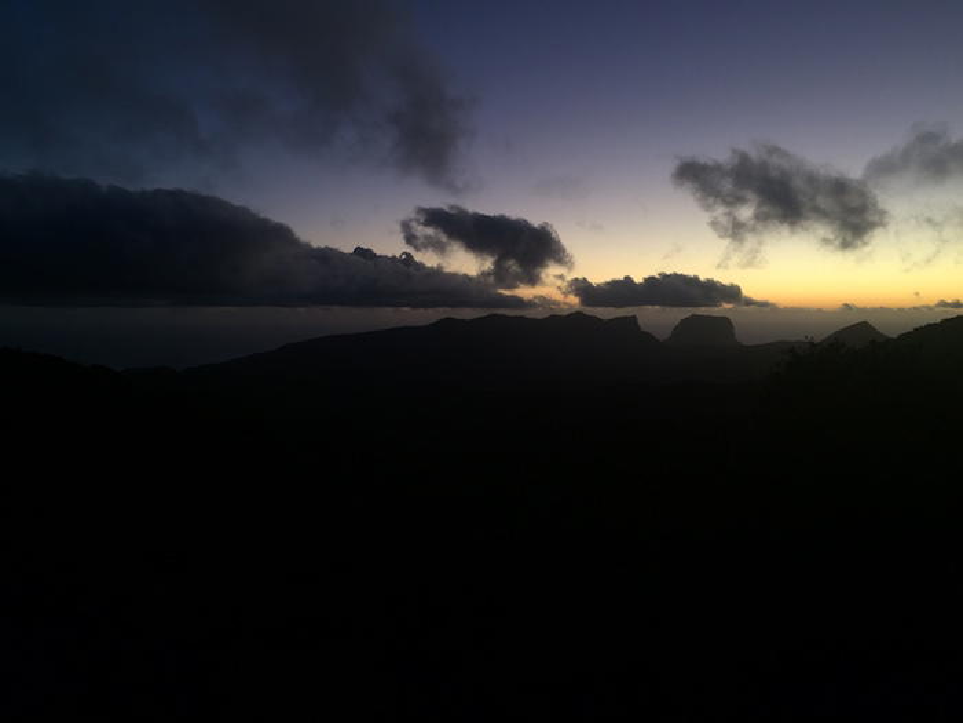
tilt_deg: -4.1
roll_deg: +0.4
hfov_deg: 61.7
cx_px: 482
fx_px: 807
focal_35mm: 29
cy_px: 362
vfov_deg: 48.2
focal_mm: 4.15
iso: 32
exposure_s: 1/50
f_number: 2.2
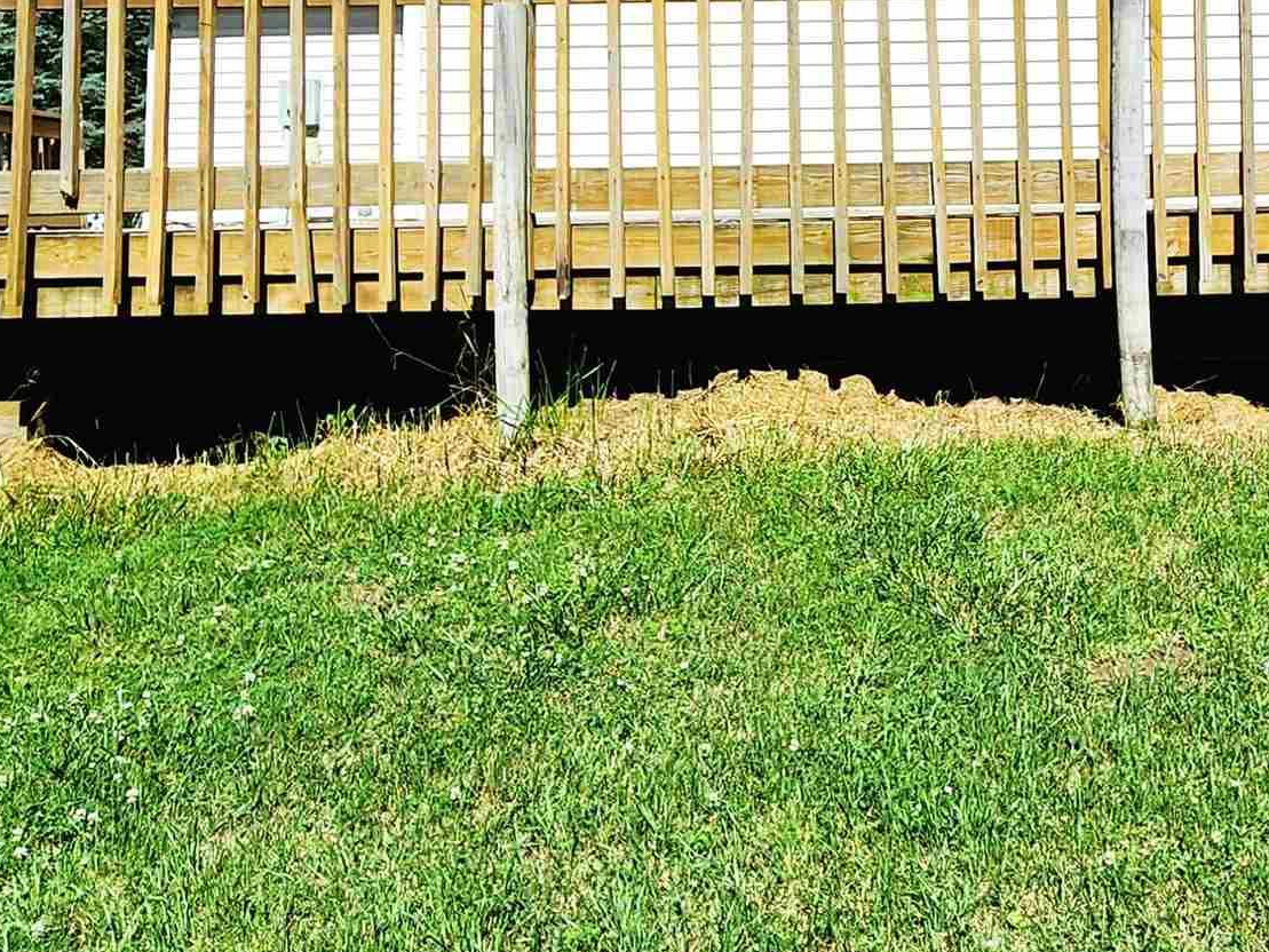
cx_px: 946
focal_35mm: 36
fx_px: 1320
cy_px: 127
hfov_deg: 49.4
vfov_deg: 37.5
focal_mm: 2.2
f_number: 2.2
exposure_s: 1/3333
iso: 50
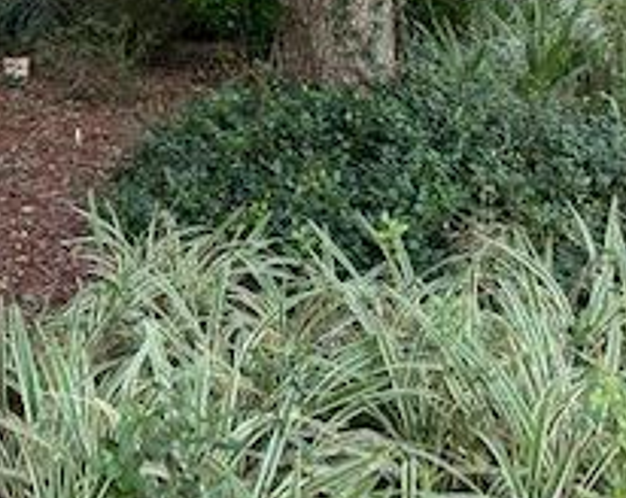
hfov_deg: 22.7
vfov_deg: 17.8
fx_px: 1461
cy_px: -191
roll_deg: +4.8
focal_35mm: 79
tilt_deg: -0.2
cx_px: -76
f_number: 1.8
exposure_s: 1/121
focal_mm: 4.25
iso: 50
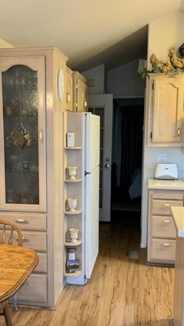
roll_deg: -1.5
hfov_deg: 29.5
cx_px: 63
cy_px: 173
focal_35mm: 40
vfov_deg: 50.5
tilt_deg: -8.7
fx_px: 347
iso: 200
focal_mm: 6.76
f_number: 1.78
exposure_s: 1/60.2
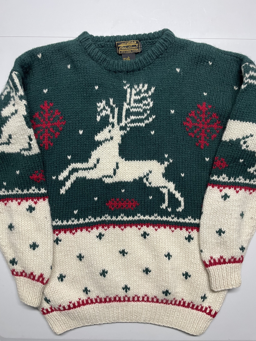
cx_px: 128
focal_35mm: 26
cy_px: 170
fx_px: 256
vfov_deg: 67.3
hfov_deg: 53.1
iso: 100
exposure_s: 1/60
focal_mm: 4.2
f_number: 1.6
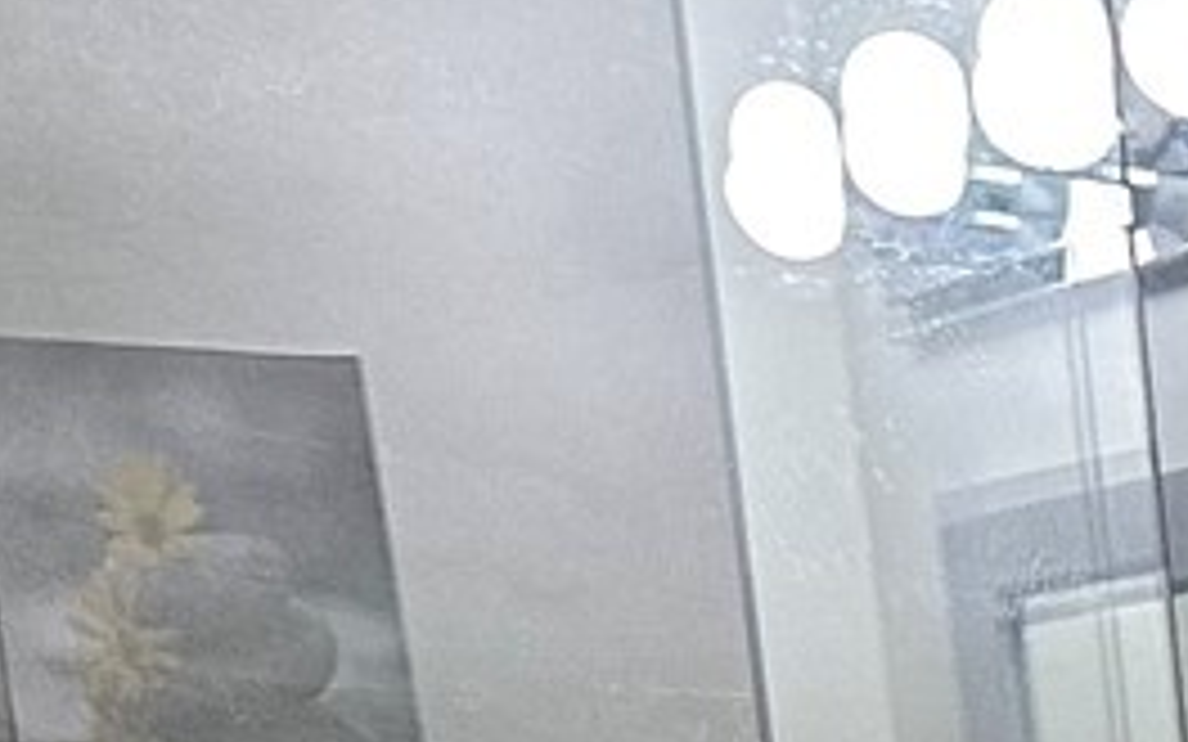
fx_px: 4986
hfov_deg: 10.7
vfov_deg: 7.2
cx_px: 3218
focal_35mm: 154
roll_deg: +1.3
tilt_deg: -13.7
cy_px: 2518
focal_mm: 6.86
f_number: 1.78
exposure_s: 1/120
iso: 160
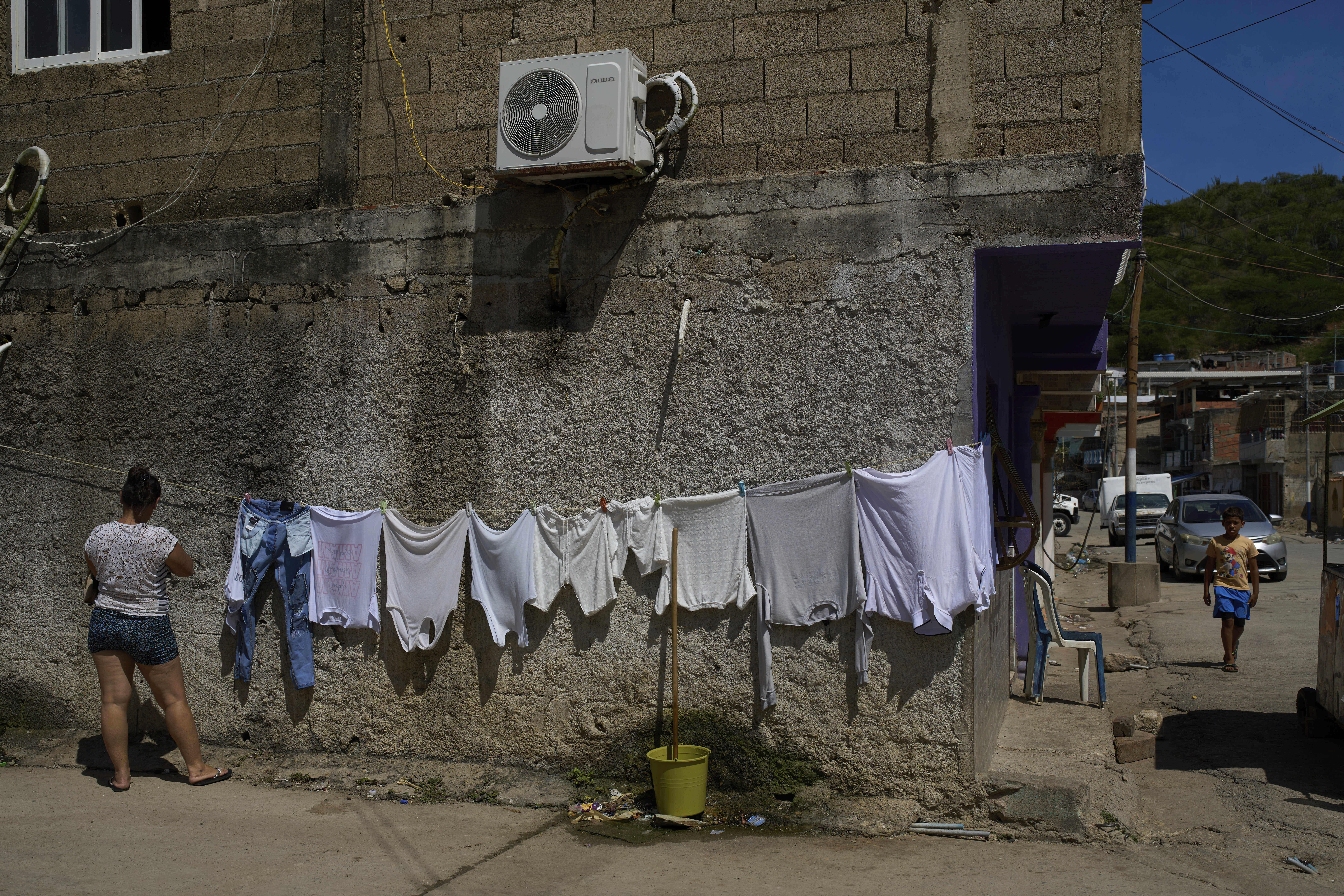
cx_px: 672
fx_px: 1307
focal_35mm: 35
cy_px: 448
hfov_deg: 54.4
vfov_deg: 37.9
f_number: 5.6
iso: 50
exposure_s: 1/1600
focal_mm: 35
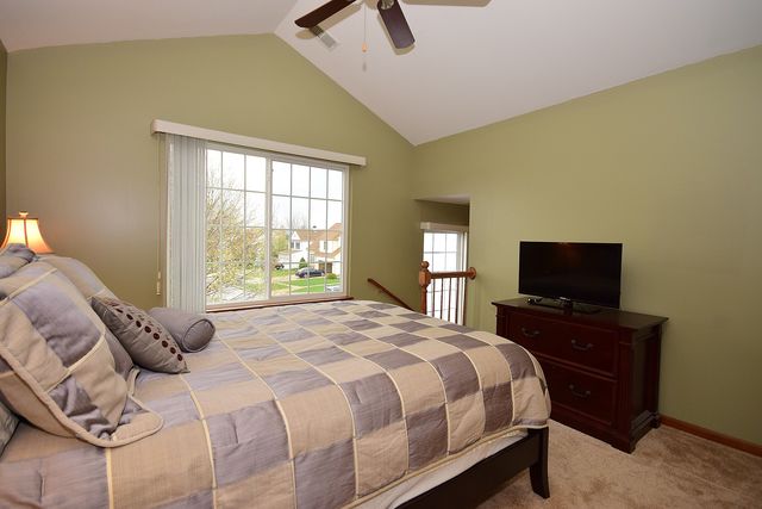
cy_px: 254
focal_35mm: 16
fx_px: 349
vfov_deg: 72.1
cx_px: 381
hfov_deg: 95.0
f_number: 6.3
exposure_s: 1/60
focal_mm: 11
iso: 640
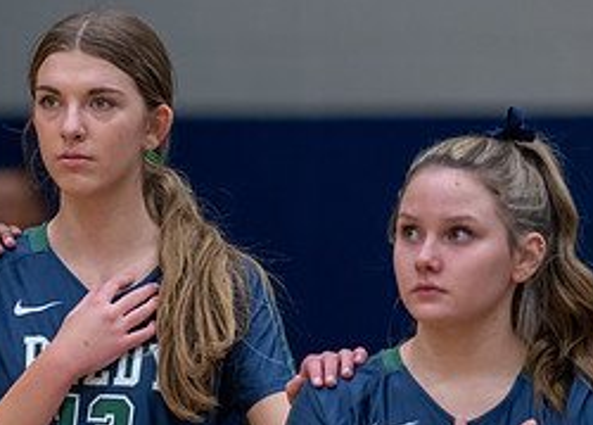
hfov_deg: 4.9
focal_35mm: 415
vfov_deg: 3.5
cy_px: 256
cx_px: 121
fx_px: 6995
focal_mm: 171
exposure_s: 1/320
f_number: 2.8
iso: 1000
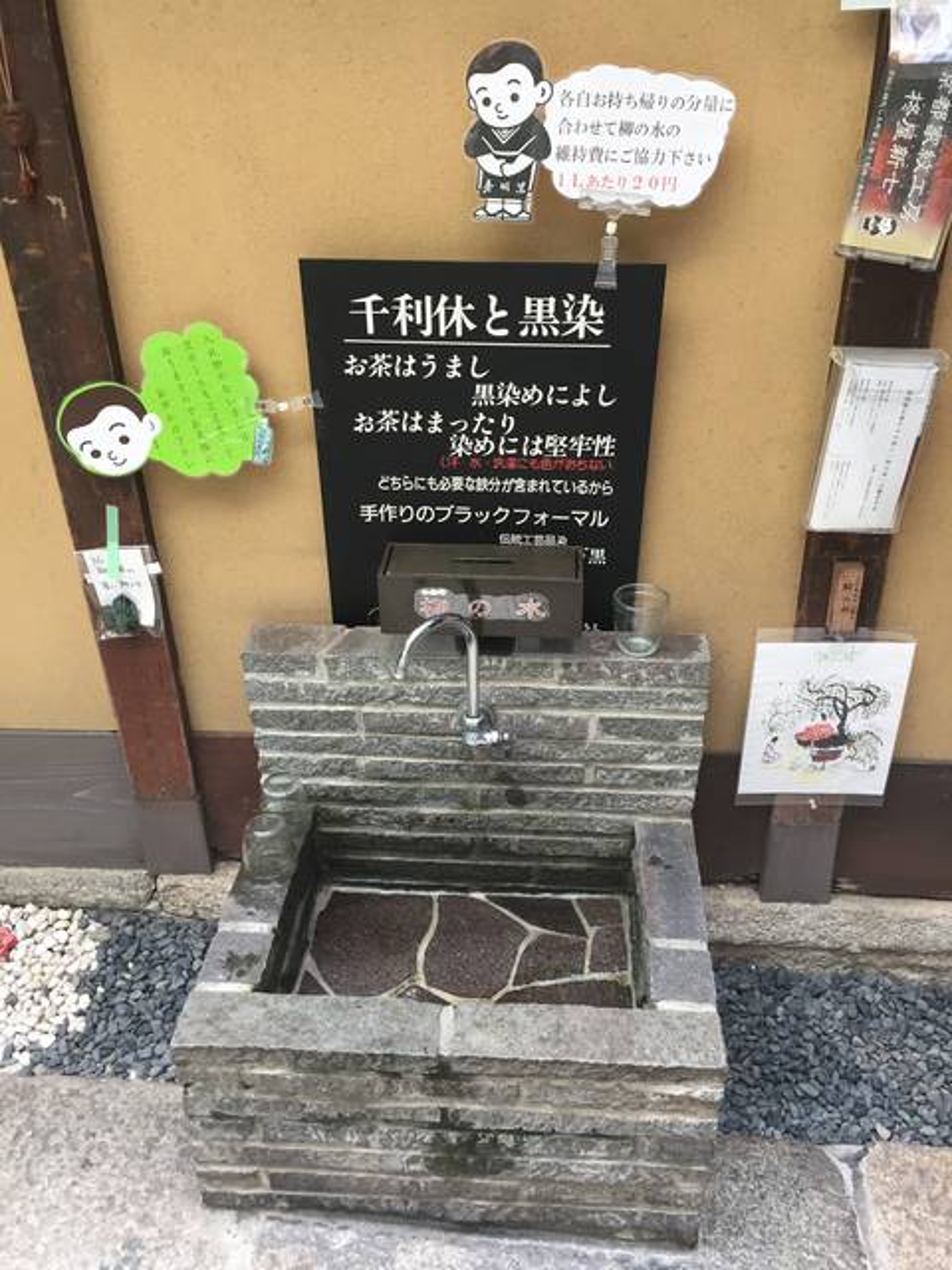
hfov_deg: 48.2
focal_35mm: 29
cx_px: 476
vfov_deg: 61.7
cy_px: 635
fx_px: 1063
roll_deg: +0.9
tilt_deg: -29.9
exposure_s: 1/30
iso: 40
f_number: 2.2
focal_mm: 4.15
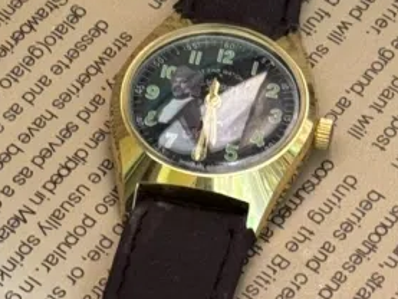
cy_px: 150
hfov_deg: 17.7
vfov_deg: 13.4
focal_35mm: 111
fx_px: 1277
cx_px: 119
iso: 320
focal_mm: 6.76
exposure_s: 1/33
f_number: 1.78
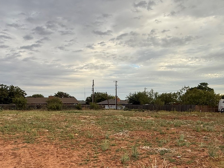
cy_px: 132
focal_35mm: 30
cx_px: 125
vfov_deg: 44.7
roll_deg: +0.5
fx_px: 194
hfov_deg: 59.8
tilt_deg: -8.4
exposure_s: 1/347
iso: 50
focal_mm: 2.22
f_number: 2.2
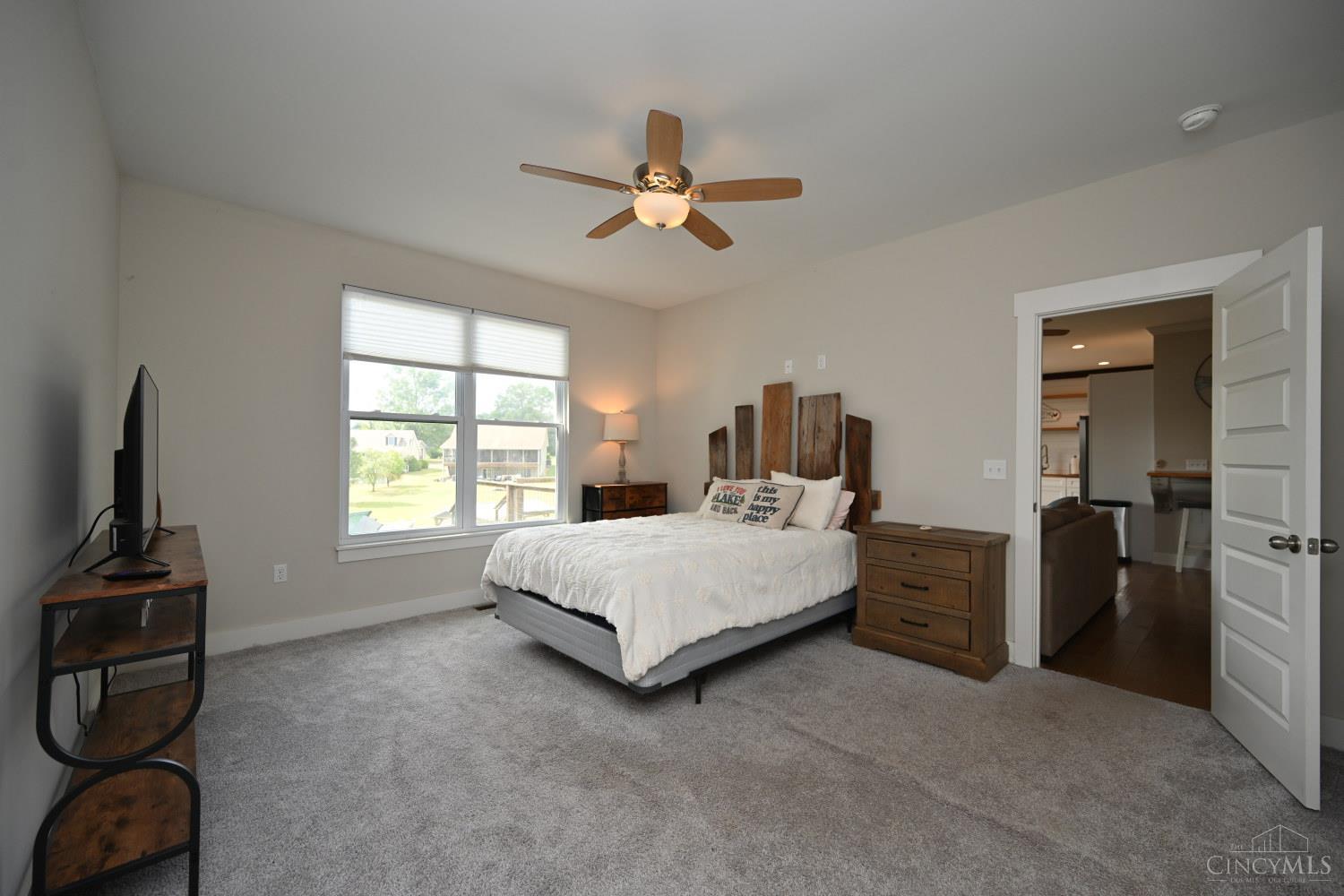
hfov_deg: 104.3
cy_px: 448
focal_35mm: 14
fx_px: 523
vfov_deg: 81.2
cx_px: 672
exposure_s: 1/80
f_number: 5
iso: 200
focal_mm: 14
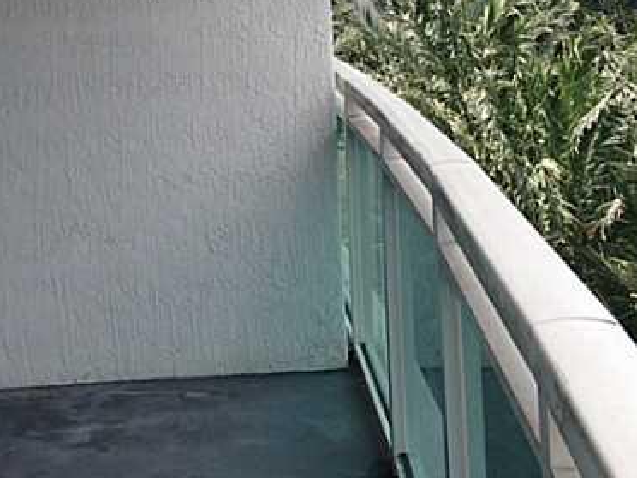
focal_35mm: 71
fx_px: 1307
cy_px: 65
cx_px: 187
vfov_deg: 20.4
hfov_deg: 27.1
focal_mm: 4.12
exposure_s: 1/645
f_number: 2.4
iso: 50
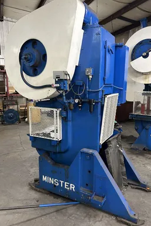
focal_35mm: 28
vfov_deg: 65.4
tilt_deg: -8.6
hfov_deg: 46.5
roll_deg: -0.4
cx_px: 79
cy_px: 111
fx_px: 176
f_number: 1.5
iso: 200
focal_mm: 5.7
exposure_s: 1/60
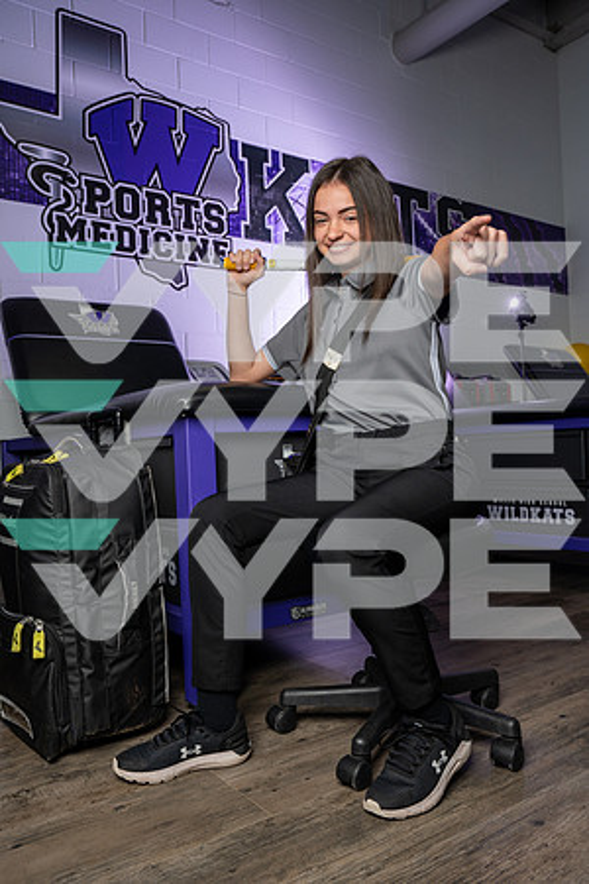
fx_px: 712
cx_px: 294
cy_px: 442
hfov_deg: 45.0
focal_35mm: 29
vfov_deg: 63.7
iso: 250
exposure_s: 1/250
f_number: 7.1
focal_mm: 29
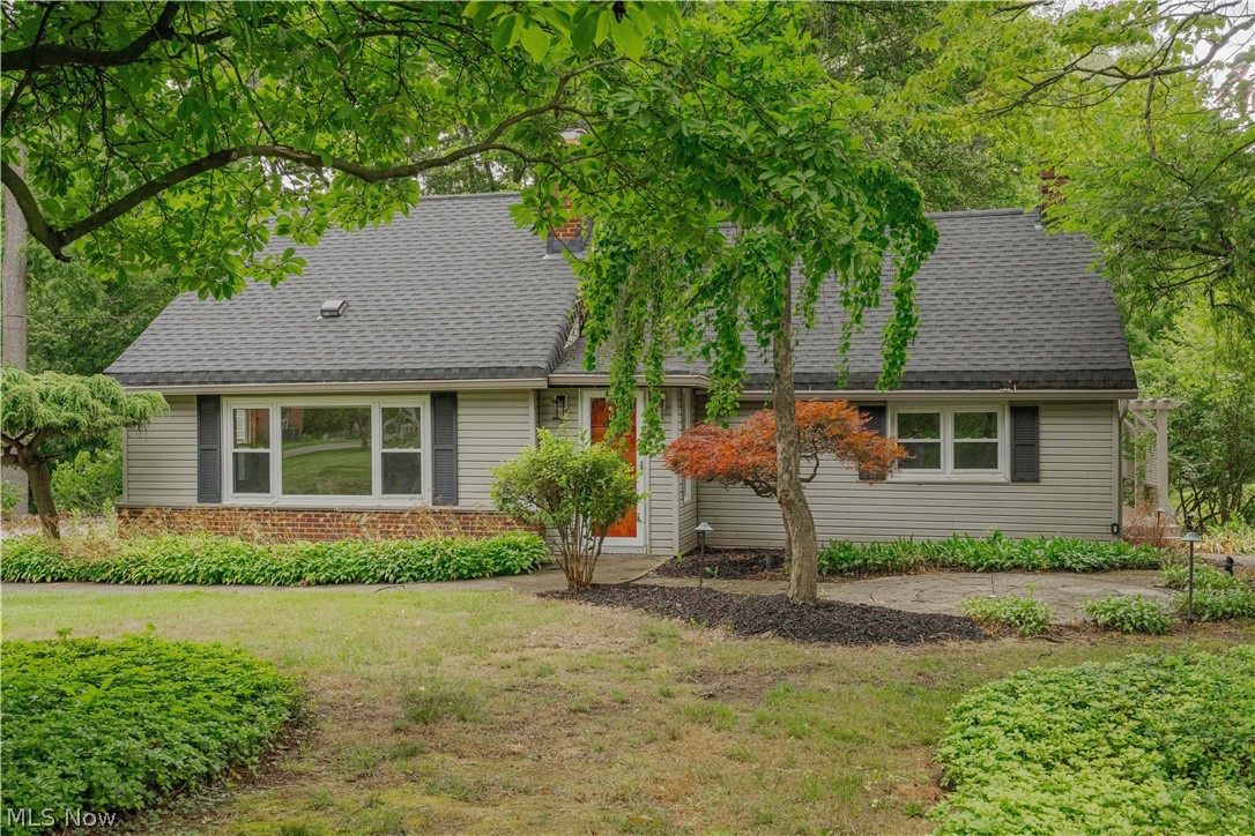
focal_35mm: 35
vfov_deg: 37.9
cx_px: 628
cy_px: 418
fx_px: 1220
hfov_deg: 54.4
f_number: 5.6
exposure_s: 1/1000
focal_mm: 35
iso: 1250
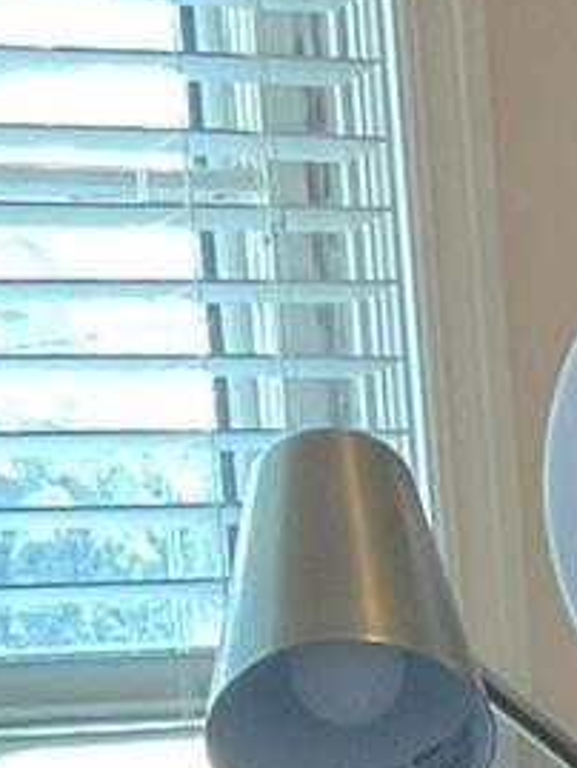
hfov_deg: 6.6
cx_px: 897
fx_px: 4908
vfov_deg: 8.4
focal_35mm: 221
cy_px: 1605
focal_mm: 3
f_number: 1.8
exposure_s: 1/60
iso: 125
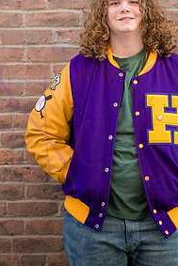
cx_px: 114
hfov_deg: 10.8
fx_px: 941
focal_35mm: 127
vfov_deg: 16.1
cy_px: 75
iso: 640
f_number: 4
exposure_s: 1/400
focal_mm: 80
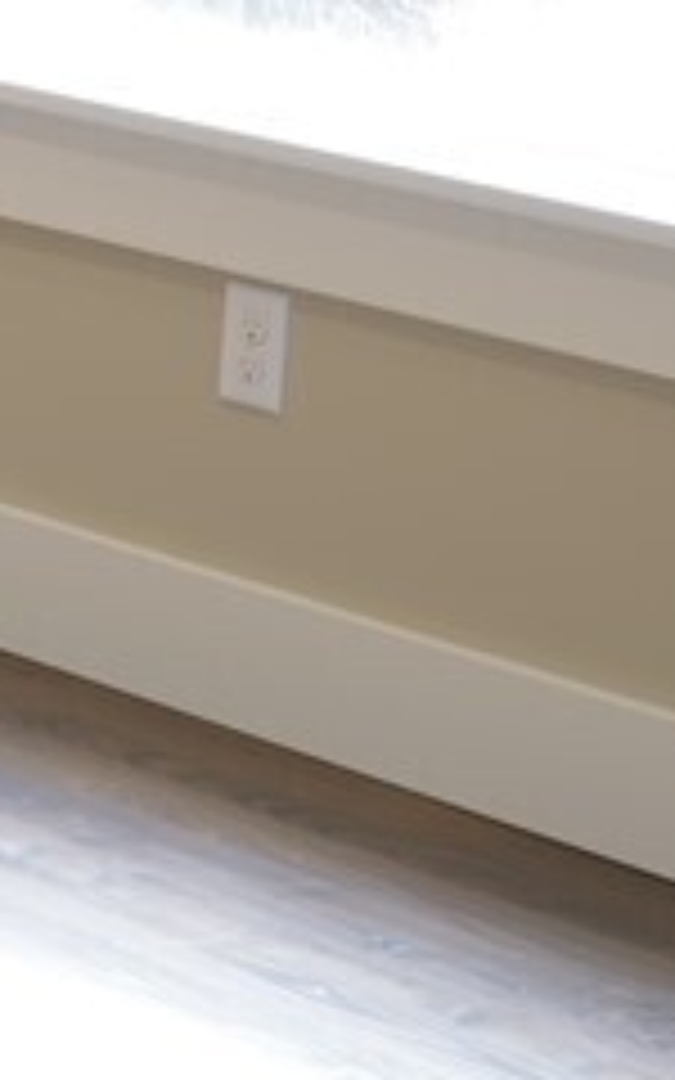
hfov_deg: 5.7
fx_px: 5092
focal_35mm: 173
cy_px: -191
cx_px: -2570
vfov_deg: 11.9
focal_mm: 24
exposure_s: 1/5
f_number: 3.2
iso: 100
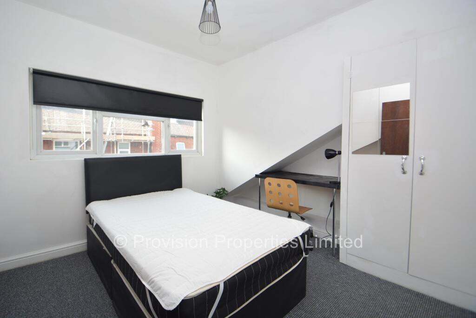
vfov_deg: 77.4
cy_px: 159
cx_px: 238
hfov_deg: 100.4
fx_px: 198
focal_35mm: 15
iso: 400
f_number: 4.8
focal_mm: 10
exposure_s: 1/90
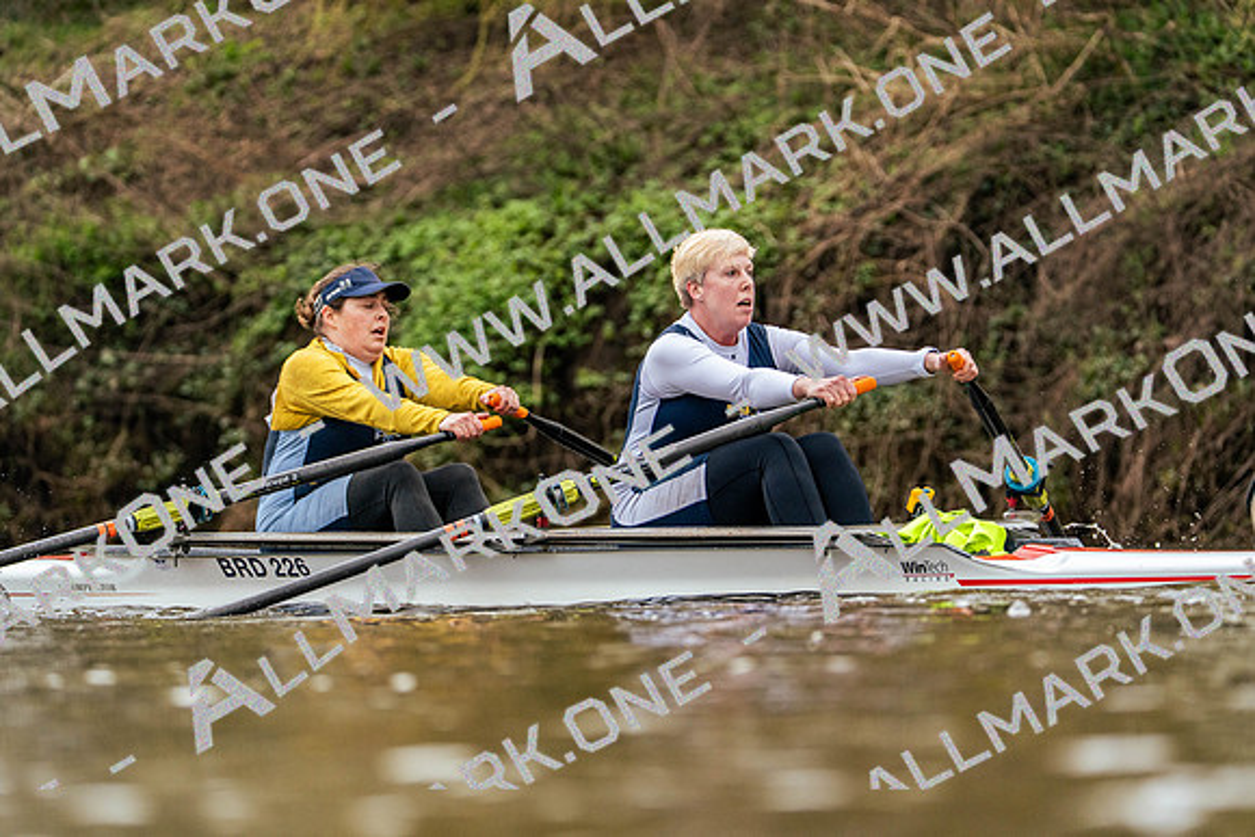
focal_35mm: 374
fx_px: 13040
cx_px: 628
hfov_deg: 5.5
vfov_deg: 3.7
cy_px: 418
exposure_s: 1/2000
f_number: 6.3
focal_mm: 374
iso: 2000
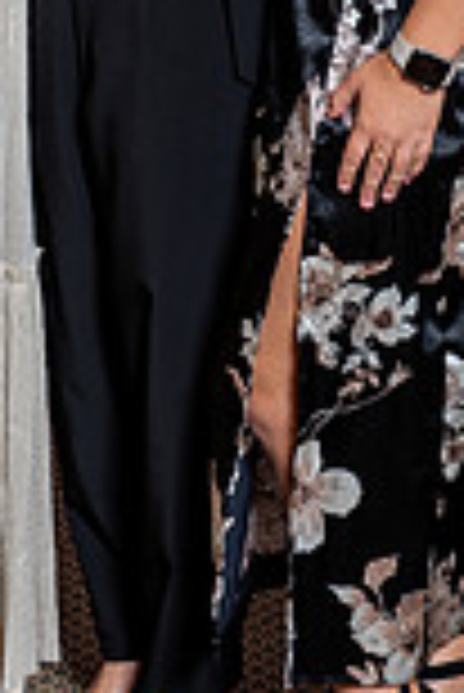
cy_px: -27
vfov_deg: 10.5
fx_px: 3723
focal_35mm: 193
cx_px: 162
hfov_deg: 7.1
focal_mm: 66
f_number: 5.6
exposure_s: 1/200
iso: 320
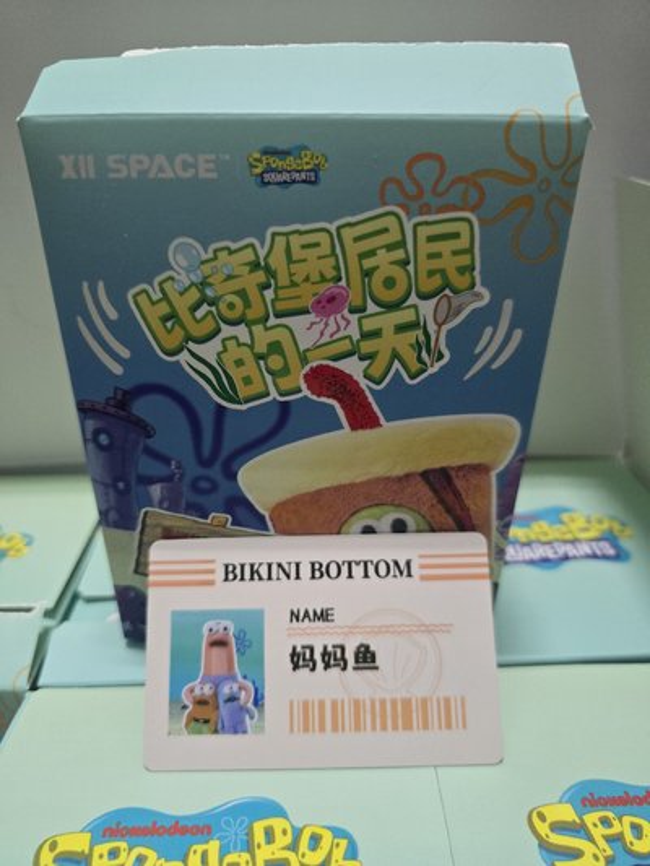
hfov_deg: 58.9
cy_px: 433
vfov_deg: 73.9
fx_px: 576
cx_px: 325
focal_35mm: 23
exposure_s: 1/34.6
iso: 320
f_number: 1.7
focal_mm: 6.3
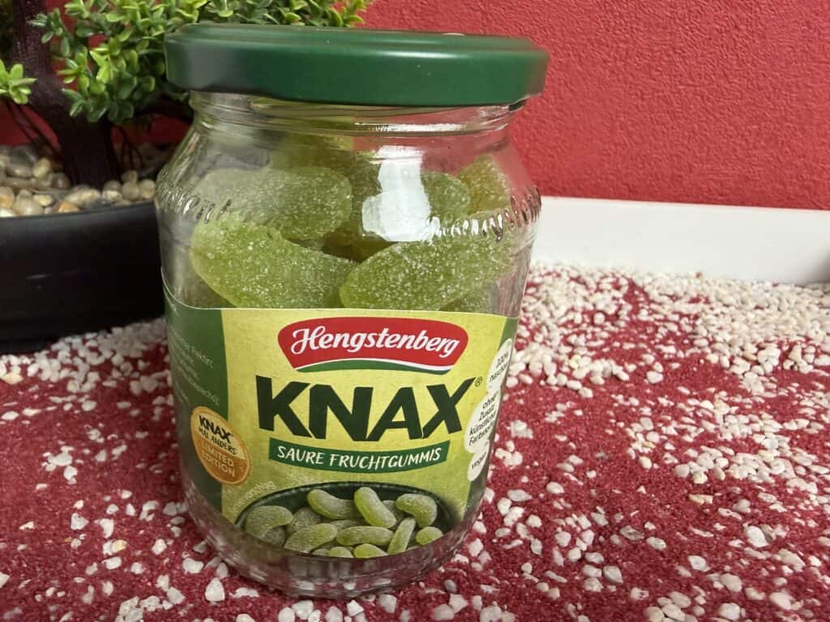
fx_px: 575
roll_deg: -1.5
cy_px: 311
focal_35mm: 24
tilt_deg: -25.3
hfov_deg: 71.6
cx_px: 415
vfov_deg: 56.8
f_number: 2.2
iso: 320
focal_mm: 2.22
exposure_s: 1/100
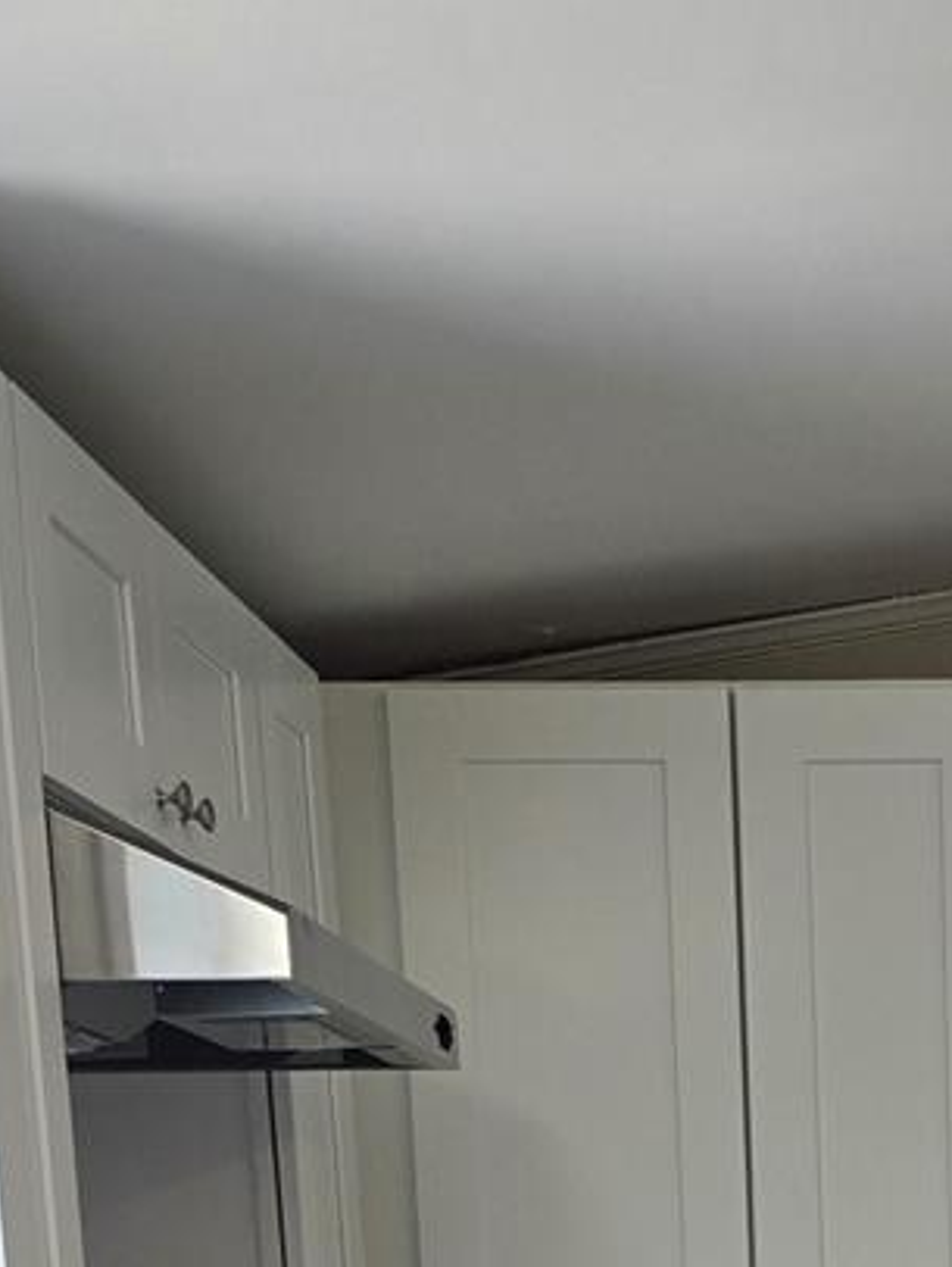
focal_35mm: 87
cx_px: 1067
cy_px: 2044
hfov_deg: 16.4
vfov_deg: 19.0
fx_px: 3187
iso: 80
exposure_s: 1/120
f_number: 1.7
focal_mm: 6.3
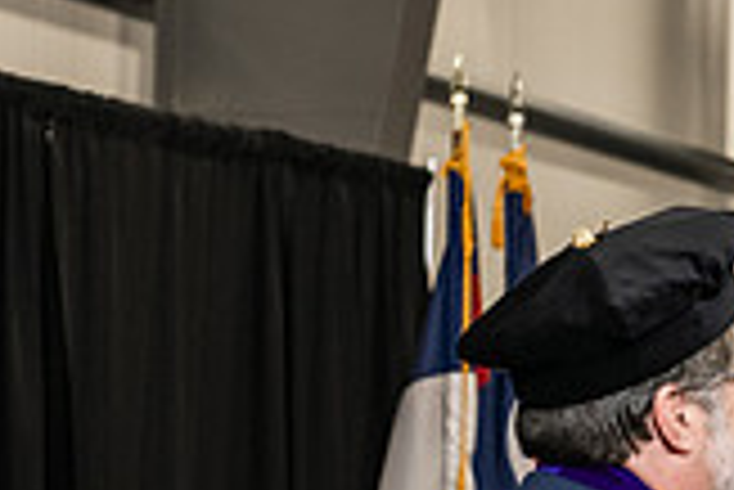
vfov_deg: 6.5
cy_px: 425
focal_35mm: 213
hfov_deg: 9.5
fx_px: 4347
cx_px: 869
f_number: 5
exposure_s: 1/200
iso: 2500
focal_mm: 60
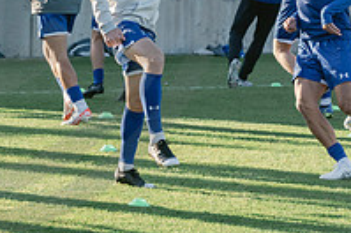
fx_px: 2901
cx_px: -76
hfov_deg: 6.9
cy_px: -66
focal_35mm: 298
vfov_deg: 4.6
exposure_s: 1/1000
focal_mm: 102
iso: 1250
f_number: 7.1
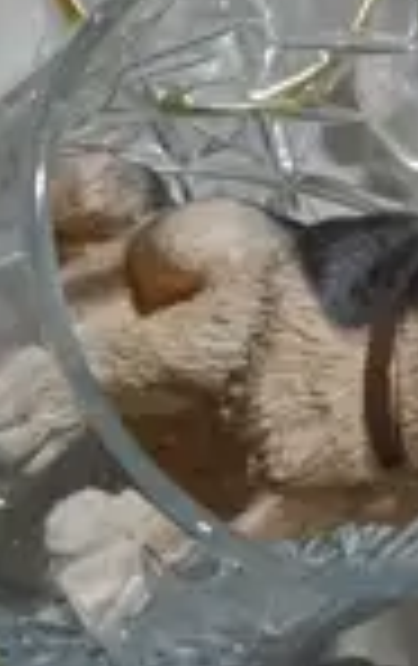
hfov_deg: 5.0
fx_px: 4793
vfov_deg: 7.9
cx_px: 301
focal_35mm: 264
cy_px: -72
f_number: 4
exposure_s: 1/80
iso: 200
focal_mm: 18
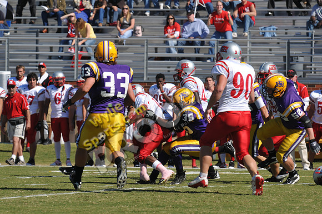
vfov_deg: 4.2
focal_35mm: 330
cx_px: 161
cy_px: 107
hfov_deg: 6.3
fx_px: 2948
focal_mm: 220
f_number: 6.3
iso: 200
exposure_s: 1/800
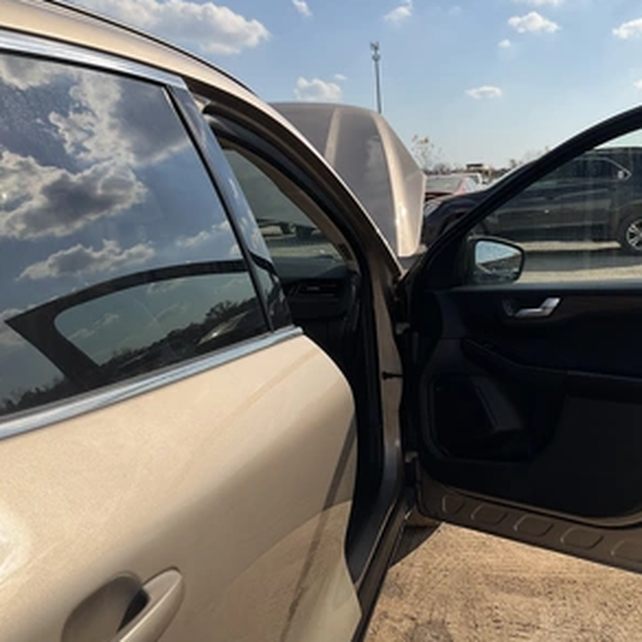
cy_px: 318
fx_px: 734
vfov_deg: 47.2
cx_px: 388
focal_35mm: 35
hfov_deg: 46.9
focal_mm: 3
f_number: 1.8
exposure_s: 1/2801
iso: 25
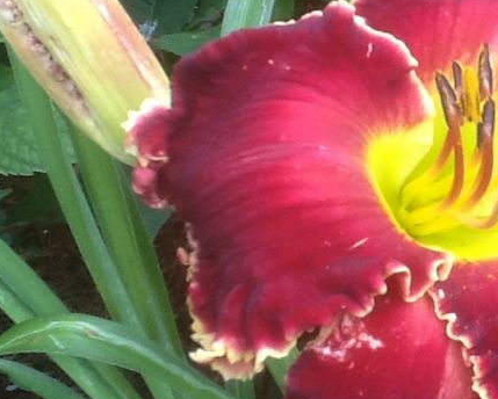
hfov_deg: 23.1
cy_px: 233
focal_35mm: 80
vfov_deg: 19.2
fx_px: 1180
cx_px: 461
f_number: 2.4
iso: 64
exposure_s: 1/120
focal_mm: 2.03
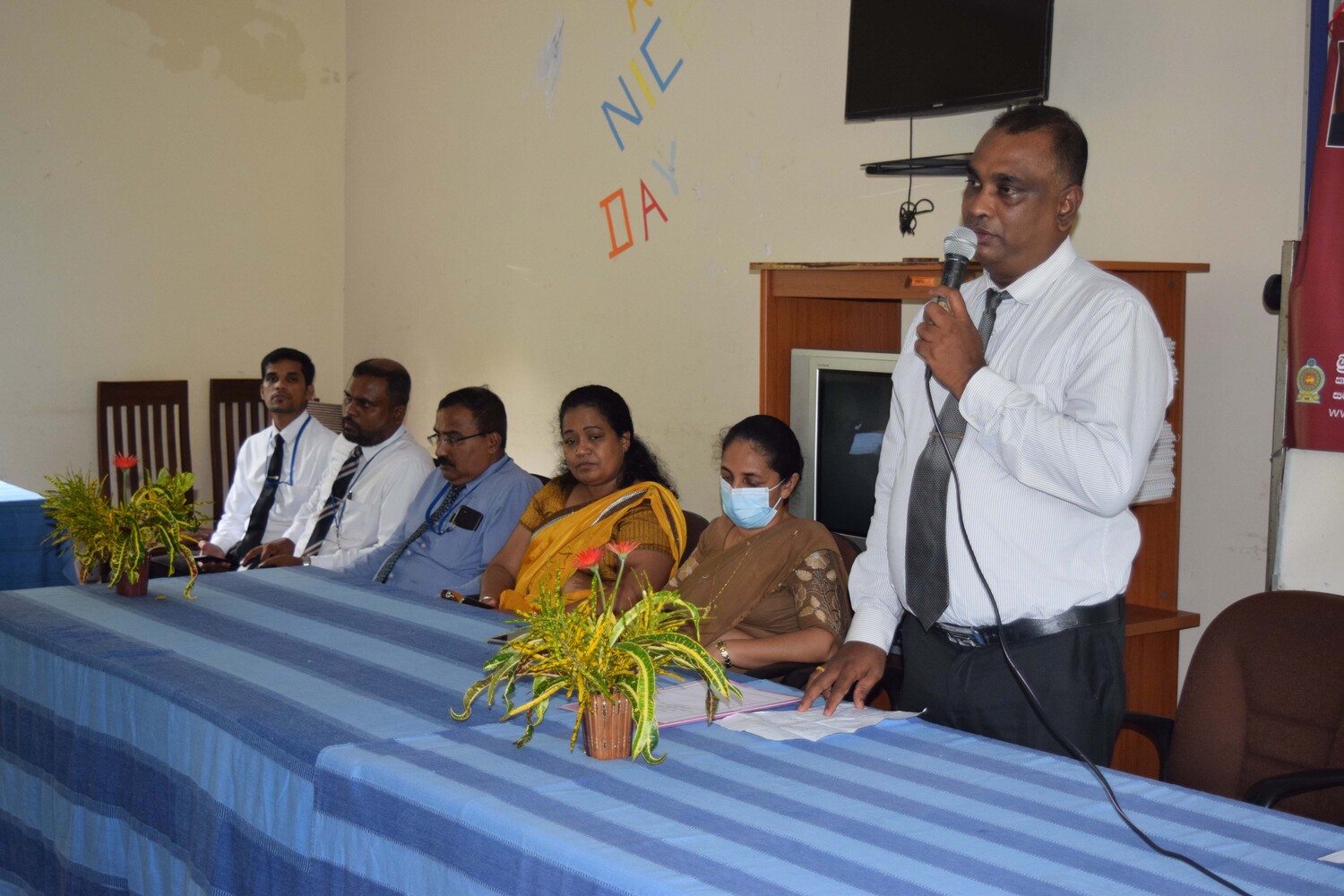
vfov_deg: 26.5
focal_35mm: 51
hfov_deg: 38.9
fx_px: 1904
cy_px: 448
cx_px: 672
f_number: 4.5
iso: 800
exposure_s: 1/125
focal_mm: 34
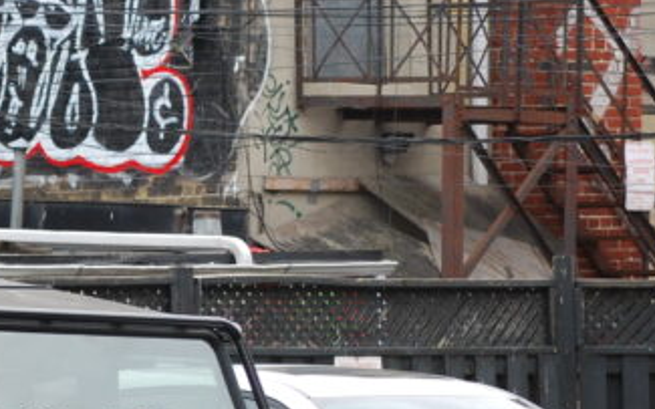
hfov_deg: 5.4
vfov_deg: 3.4
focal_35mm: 386
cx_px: 165
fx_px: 6889
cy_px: 204
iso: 200
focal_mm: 80
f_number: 4.5
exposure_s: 1/320
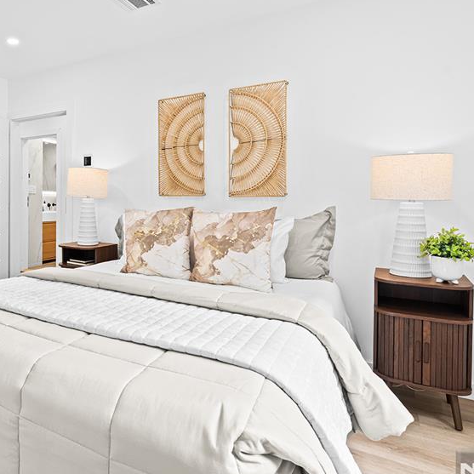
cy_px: 199
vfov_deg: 62.6
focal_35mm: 25
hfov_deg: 58.9
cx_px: 107
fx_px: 387
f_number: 8
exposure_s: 1/2
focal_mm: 16
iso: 100
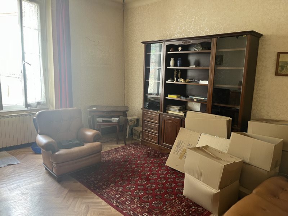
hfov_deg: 67.3
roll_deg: -1.9
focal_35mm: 26
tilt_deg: -10.5
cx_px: 144
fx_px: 216
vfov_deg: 53.1
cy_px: 108
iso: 125
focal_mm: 5.1
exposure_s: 1/74
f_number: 1.6
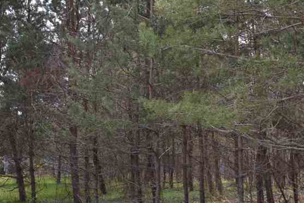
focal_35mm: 62
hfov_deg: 31.7
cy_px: 152
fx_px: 523
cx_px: 70
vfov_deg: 21.7
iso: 100
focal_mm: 18
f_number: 5.6
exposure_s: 1/200
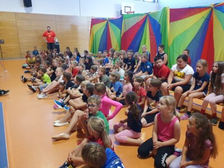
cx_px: 112
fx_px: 168
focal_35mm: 26
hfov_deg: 67.3
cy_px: 84
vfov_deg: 53.1
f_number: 2.4
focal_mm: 4.32
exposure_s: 1/33
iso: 640
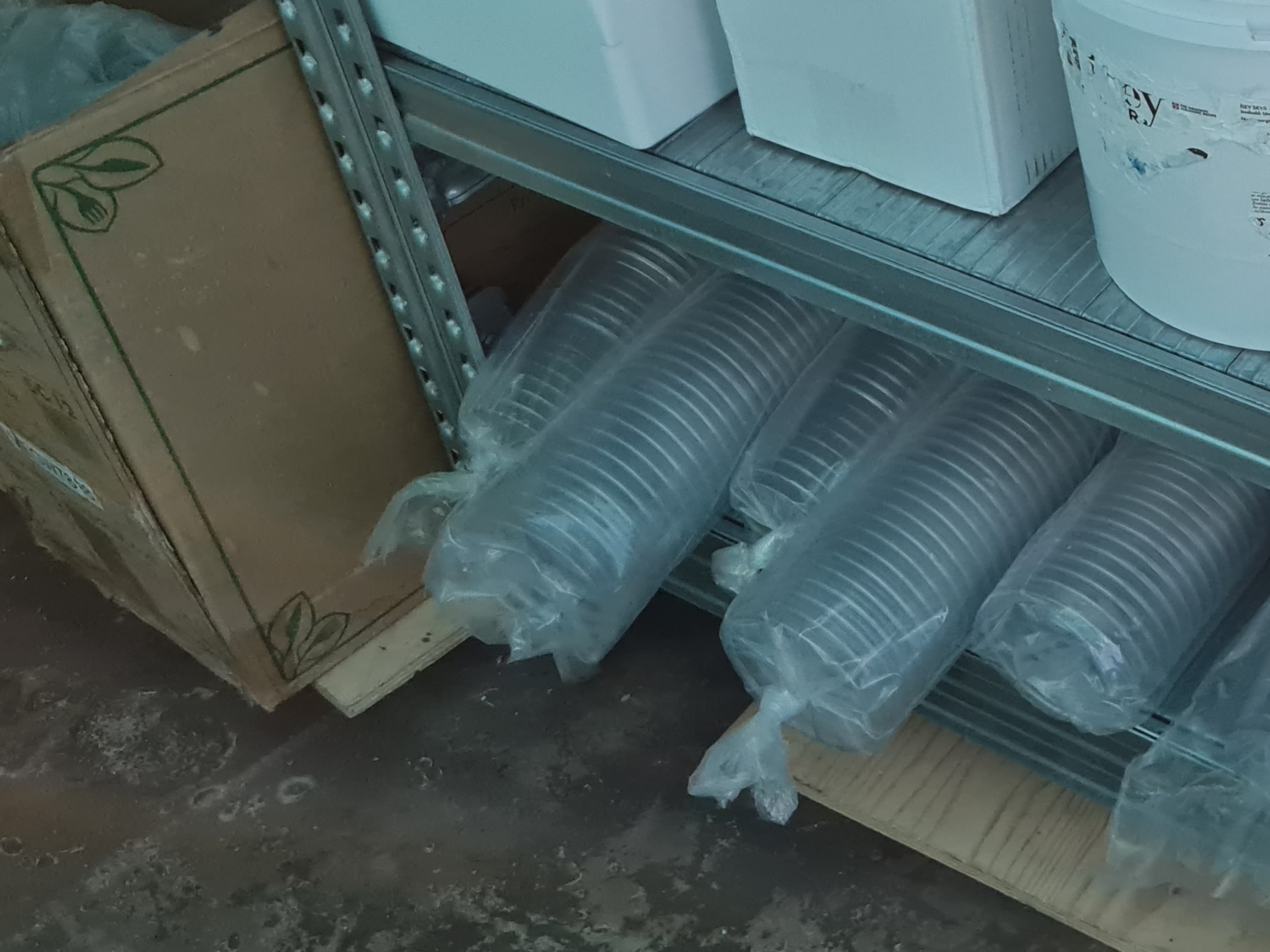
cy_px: 213
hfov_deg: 30.7
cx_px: 1347
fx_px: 2091
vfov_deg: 25.3
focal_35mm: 57
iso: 640
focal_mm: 5.4
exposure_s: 1/33
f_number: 1.8
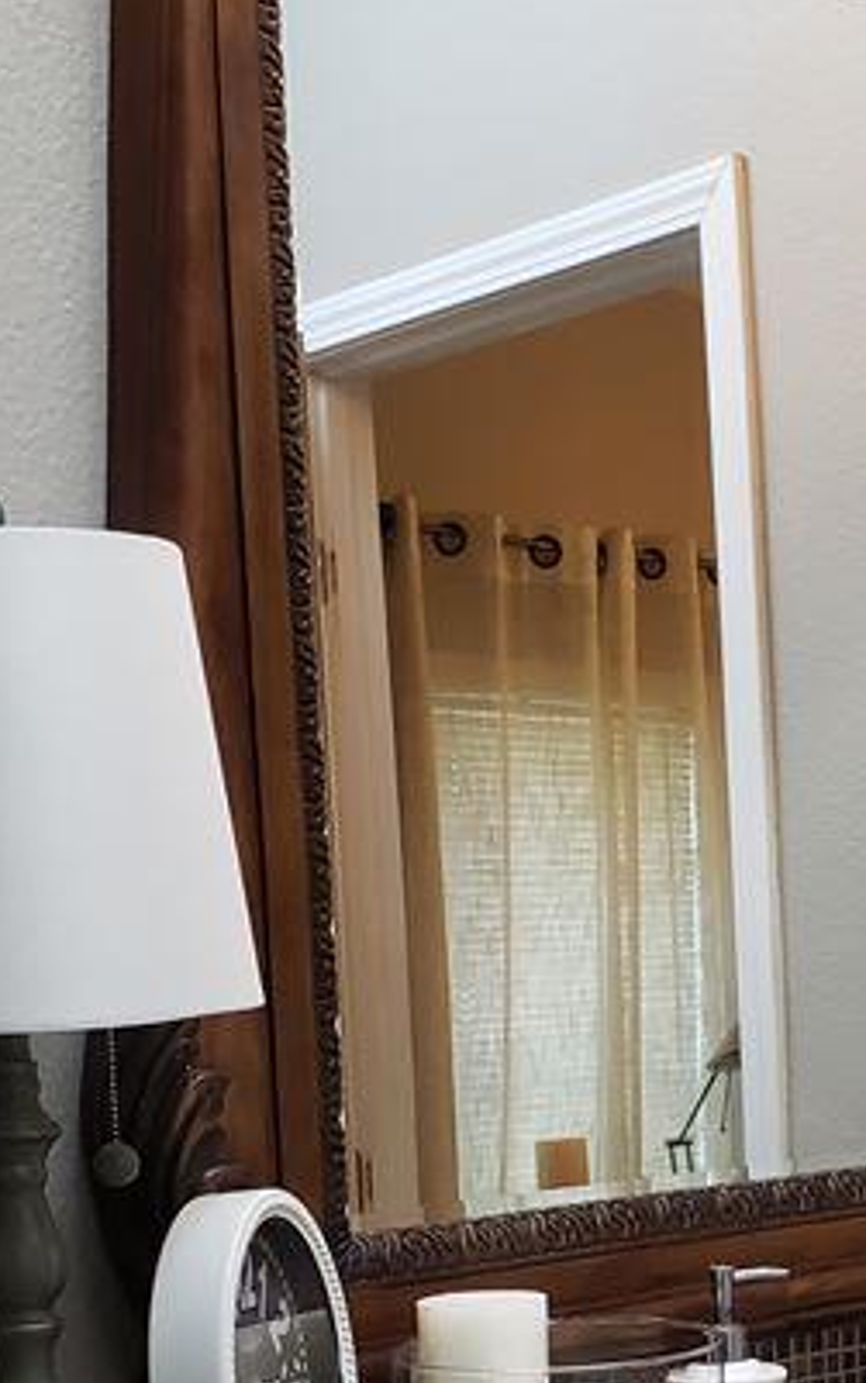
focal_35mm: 66
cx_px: 783
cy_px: 1090
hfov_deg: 19.4
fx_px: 2490
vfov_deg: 30.4
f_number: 2.4
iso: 250
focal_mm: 4.3
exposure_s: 1/60
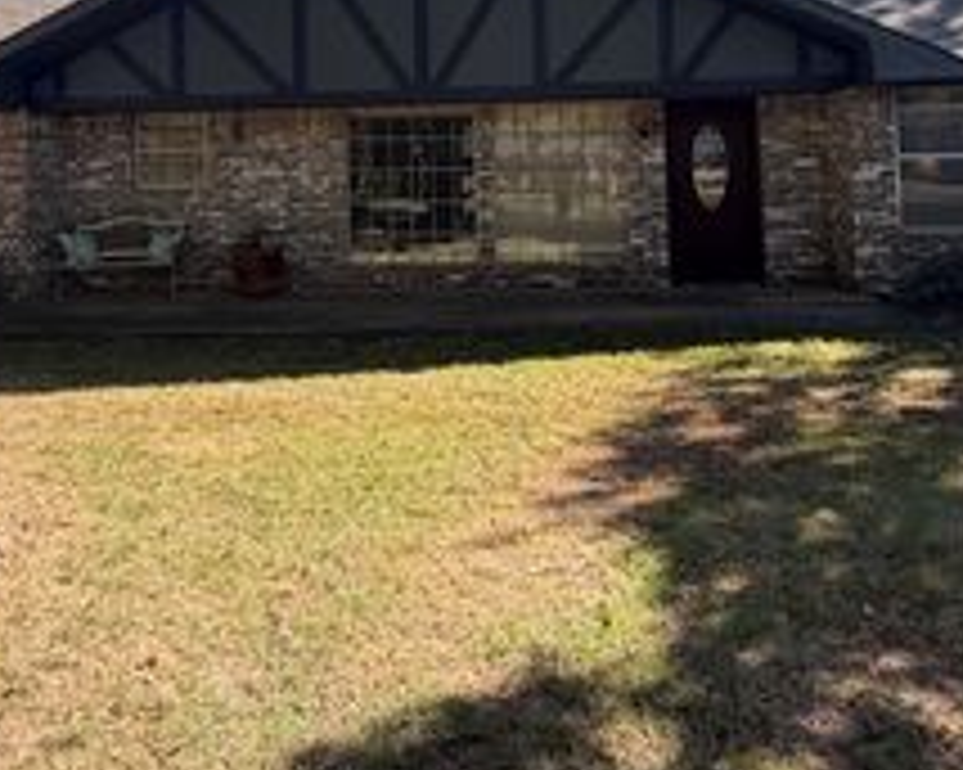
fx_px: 912
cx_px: 482
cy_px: 137
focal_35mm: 32
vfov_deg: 43.3
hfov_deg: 55.7
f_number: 2.2
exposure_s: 1/569
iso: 40
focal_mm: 2.22
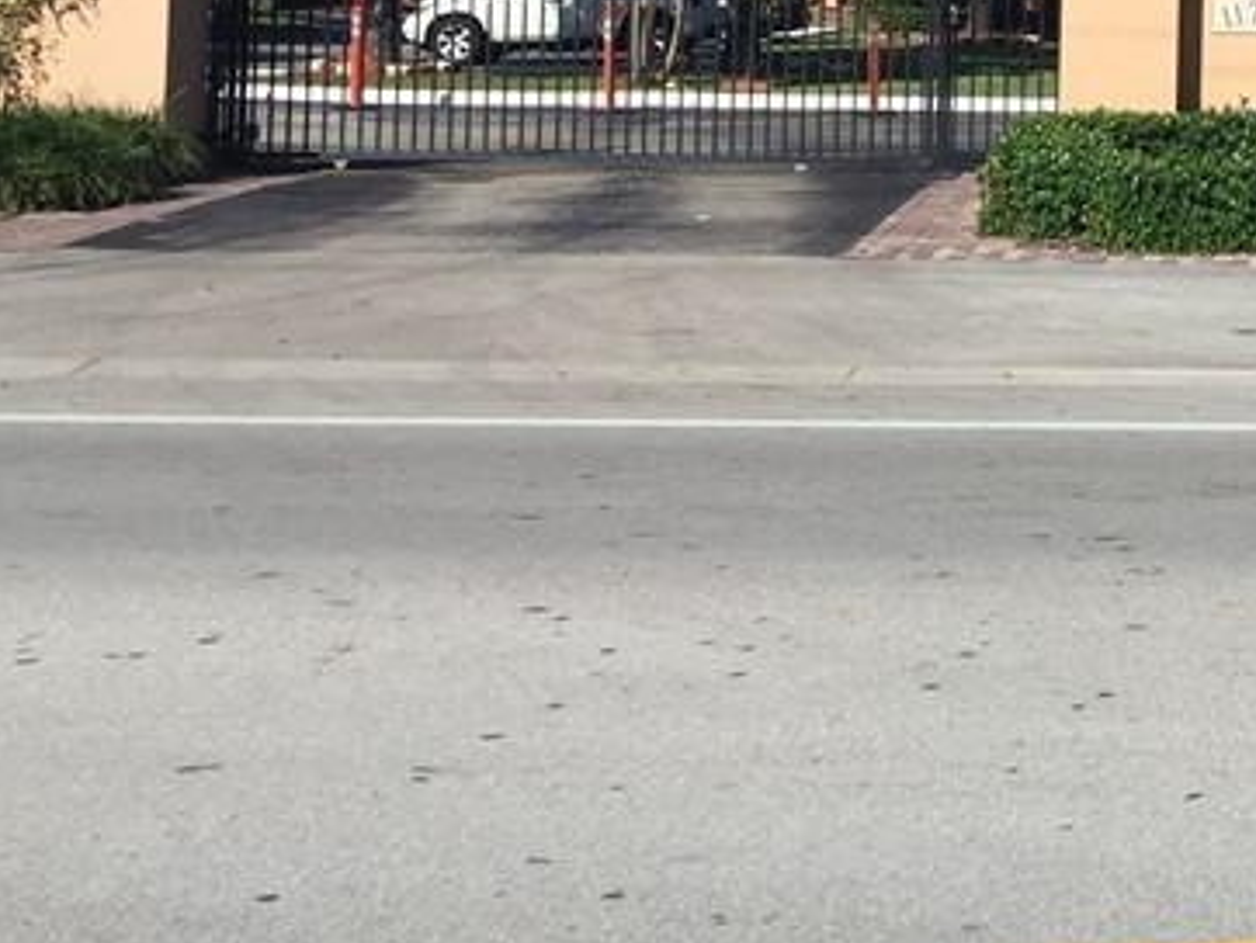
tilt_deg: +2.7
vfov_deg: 17.4
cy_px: -101
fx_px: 2977
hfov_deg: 22.1
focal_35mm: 82
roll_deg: -2.1
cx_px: 1488
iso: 32
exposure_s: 1/2326
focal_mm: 4.15
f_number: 2.2
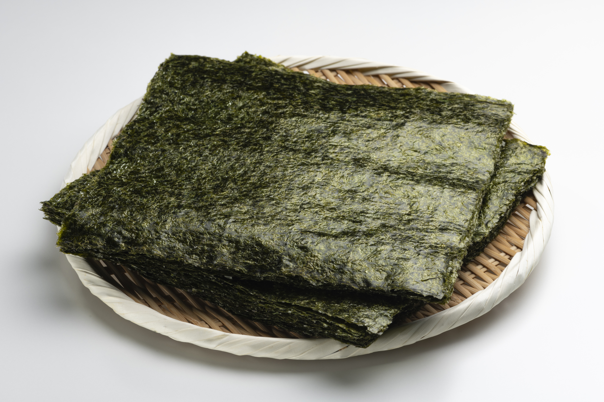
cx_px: 302
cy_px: 201
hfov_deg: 19.5
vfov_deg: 13.0
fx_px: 1761
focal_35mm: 105
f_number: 16
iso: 100
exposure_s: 1/125
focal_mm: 105
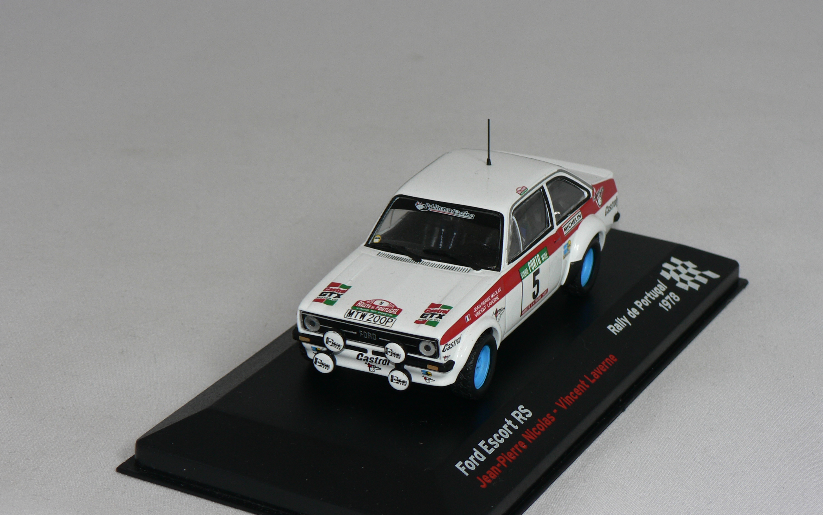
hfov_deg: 21.0
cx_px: 411
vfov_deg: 13.2
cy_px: 290
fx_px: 2220
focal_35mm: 99
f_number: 4
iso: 80
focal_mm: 15.5
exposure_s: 1/60
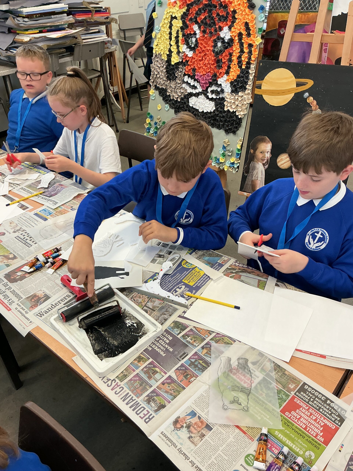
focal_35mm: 29
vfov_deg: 61.7
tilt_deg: -35.7
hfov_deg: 48.2
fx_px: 394
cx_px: 176
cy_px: 236
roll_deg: +3.5
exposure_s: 1/50
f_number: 1.8
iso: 64
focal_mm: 3
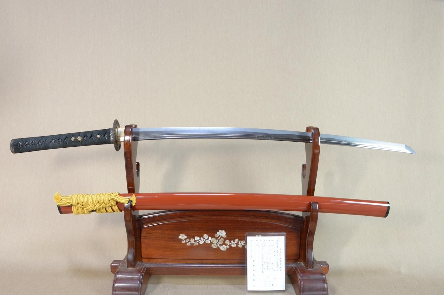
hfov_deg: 62.0
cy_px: 148
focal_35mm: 30
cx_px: 222
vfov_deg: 43.5
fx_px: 370
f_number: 11
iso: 400
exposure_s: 1/2
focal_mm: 20
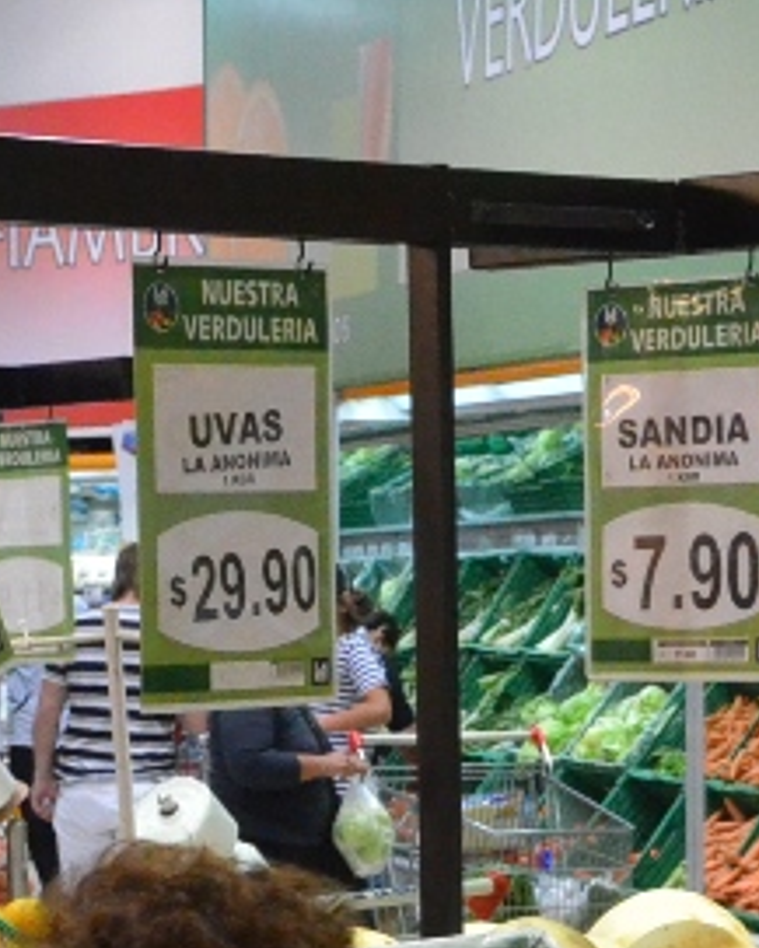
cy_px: 1175
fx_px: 4771
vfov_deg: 11.1
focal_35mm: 170
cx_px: 287
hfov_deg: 9.1
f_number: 6.3
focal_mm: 32
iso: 5000
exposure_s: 1/160
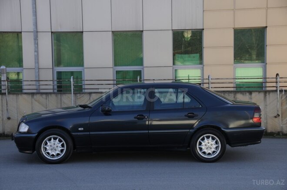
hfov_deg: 14.9
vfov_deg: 9.9
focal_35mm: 138
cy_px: 95
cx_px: 144
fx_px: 1099
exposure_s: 1/400
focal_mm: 92
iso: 250
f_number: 6.3
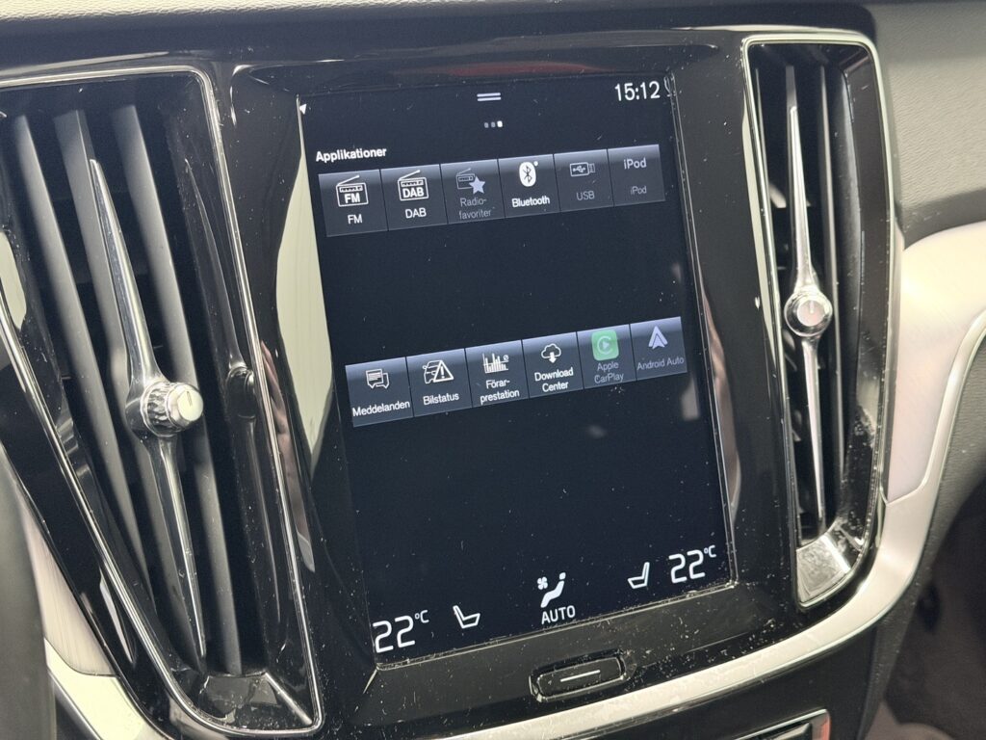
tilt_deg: -21.4
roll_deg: -2.2
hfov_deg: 39.7
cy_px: 370
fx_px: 1367
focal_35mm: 48
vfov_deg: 30.3
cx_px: 493
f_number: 1.78
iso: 640
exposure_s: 1/25
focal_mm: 6.76
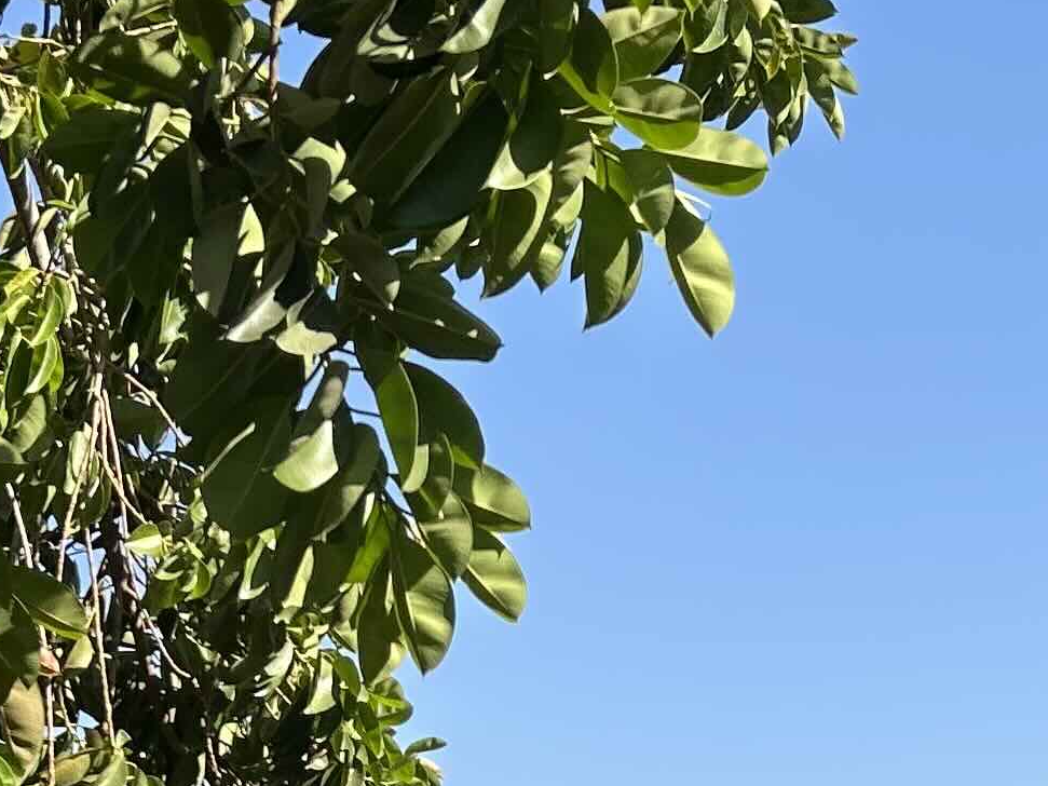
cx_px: 659
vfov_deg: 13.3
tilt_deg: +6.2
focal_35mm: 108
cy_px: 988
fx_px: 3269
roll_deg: +1.7
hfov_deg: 18.2
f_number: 1.5
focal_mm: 5.7
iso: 50
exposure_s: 1/2915
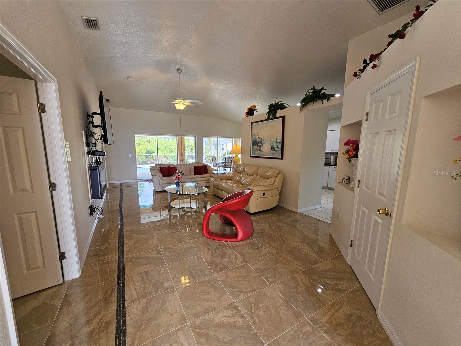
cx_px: 230
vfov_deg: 89.9
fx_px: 173
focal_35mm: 13
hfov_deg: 106.2
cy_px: 173
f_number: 2.2
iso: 64
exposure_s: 1/60
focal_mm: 2.2
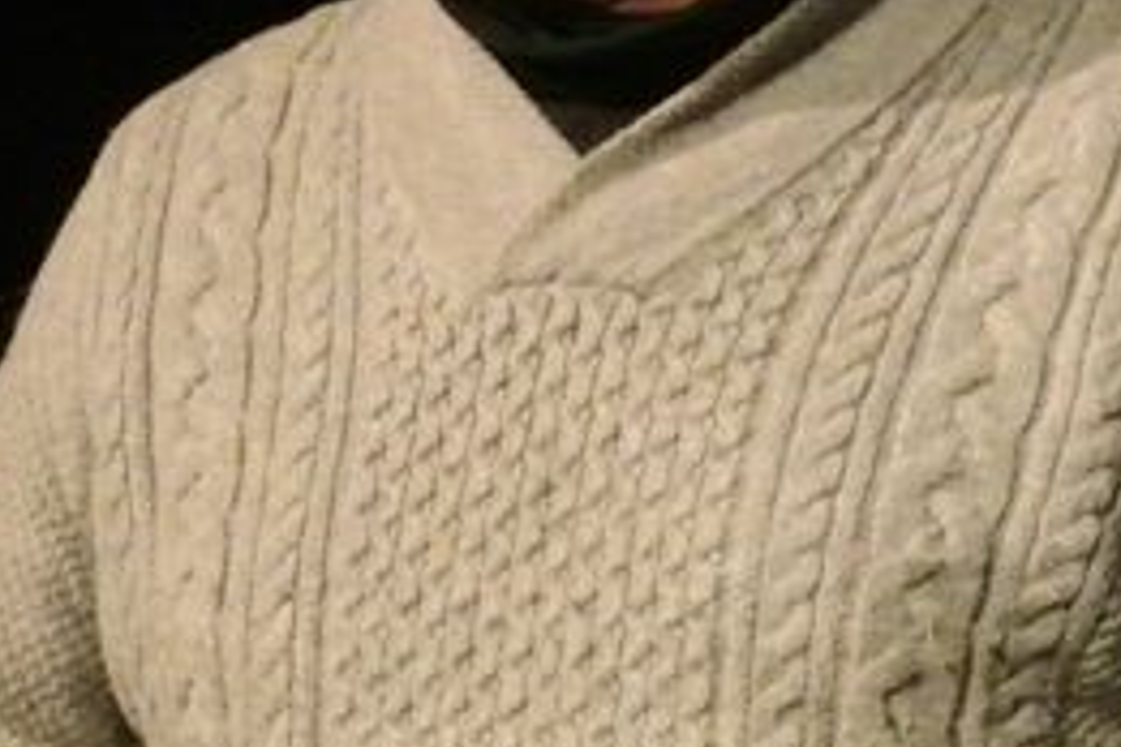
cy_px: 247
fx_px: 25034
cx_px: 636
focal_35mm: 804
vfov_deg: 1.7
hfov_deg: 2.6
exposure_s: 1/100
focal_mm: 97.2
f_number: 5.3
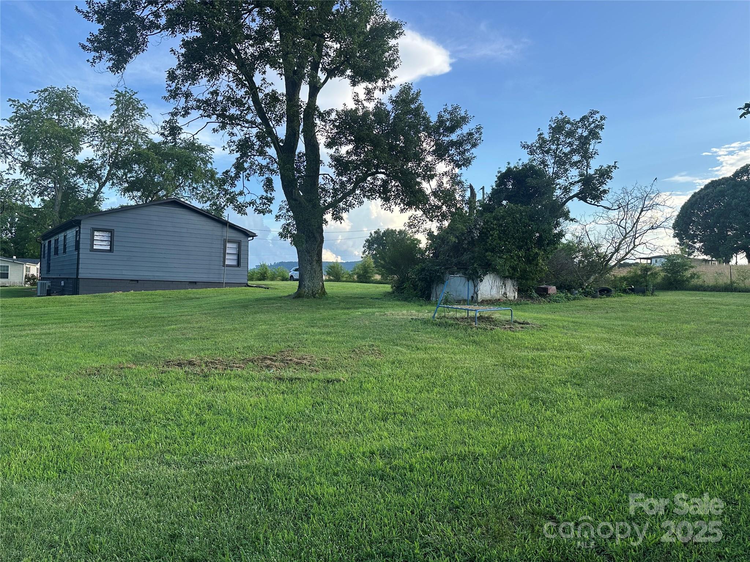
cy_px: 281
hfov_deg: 71.6
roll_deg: -1.6
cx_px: 375
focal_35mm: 24
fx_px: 520
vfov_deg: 56.8
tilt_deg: +0.6
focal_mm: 6.86
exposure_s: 1/1144
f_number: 1.78
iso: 80
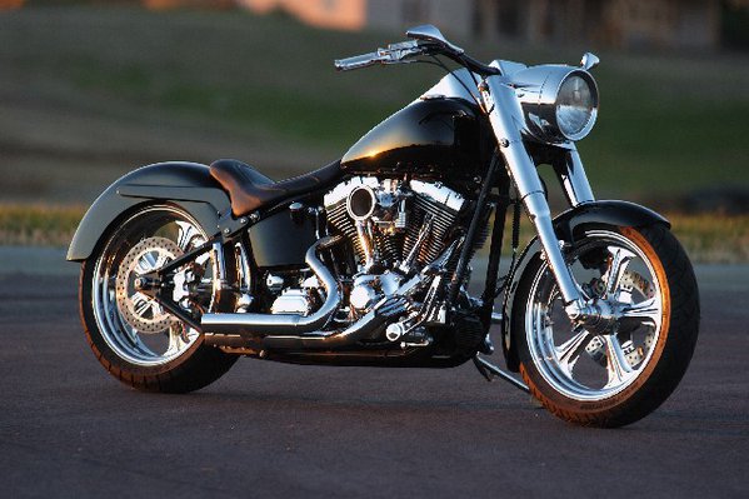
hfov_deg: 6.9
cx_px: 374
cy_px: 250
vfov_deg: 4.6
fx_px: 6240
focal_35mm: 300
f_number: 3.2
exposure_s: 1/125
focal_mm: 200
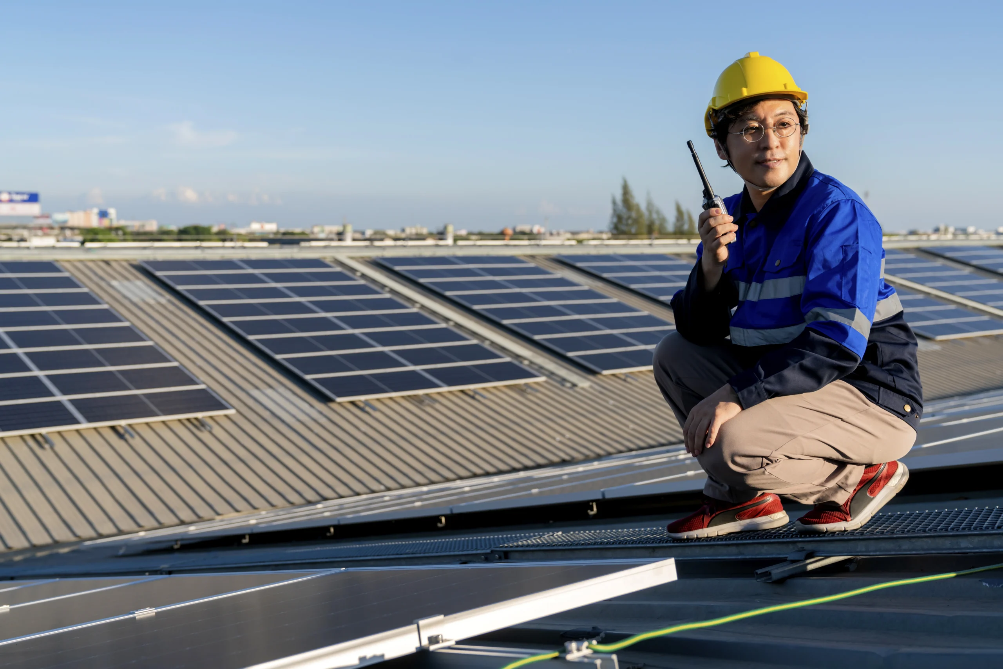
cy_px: 334
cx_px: 502
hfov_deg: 50.7
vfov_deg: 35.1
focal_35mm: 38
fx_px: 1059
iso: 250
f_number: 4
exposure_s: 1/2000
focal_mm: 38
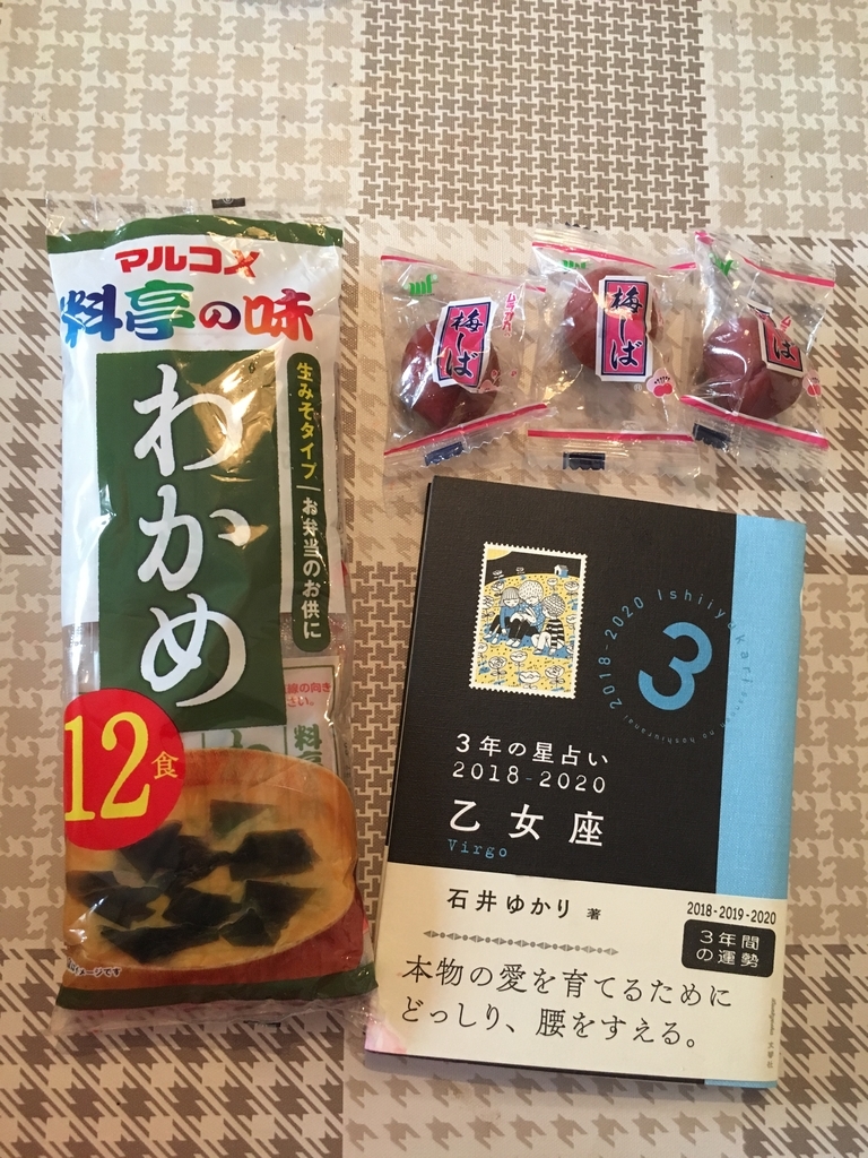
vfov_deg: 61.7
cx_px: 434
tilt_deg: -80.7
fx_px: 970
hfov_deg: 48.2
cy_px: 579
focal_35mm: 29
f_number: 2.2
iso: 200
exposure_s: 1/33
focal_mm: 4.15
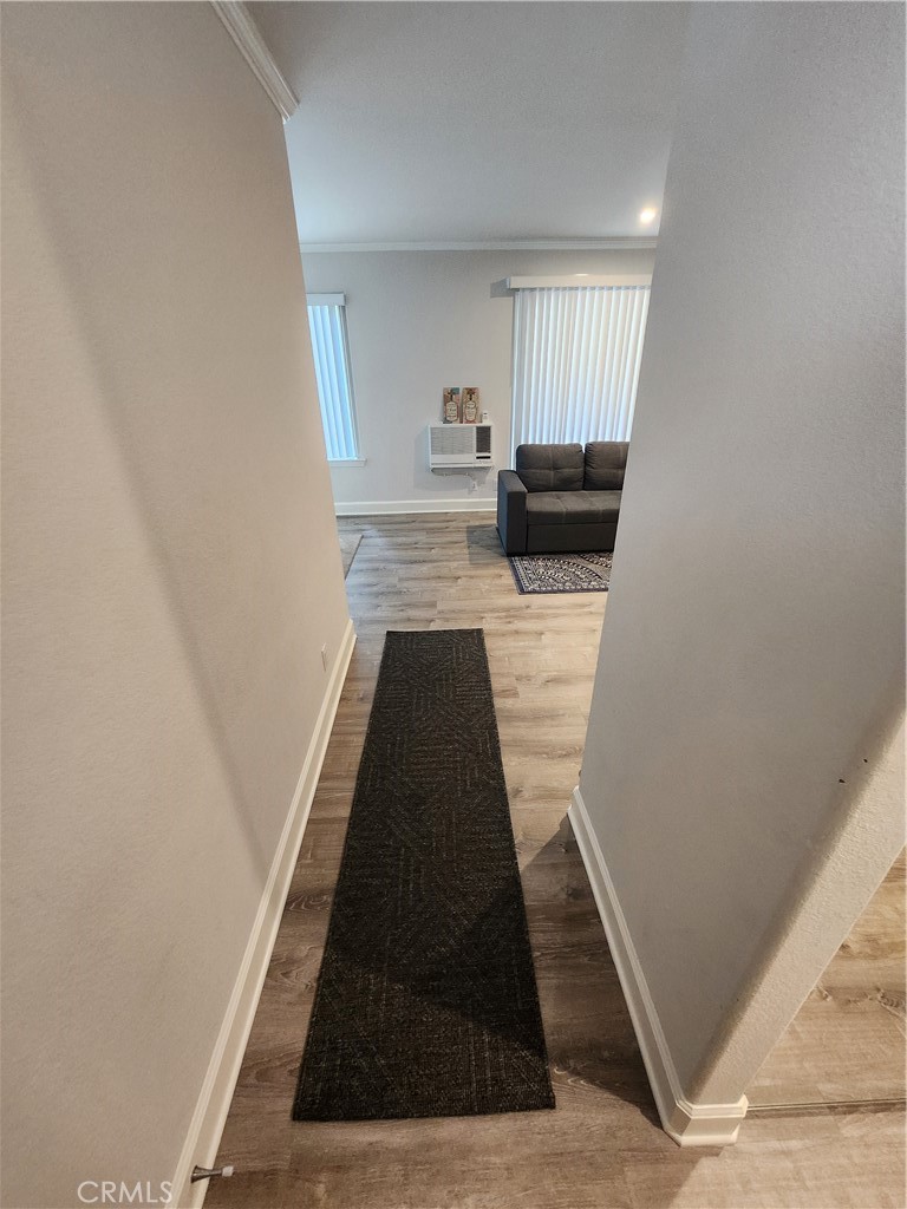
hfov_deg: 89.9
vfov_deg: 106.2
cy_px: 604
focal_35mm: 13
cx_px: 454
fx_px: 454
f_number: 2.2
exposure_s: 1/60
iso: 400
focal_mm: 1.74
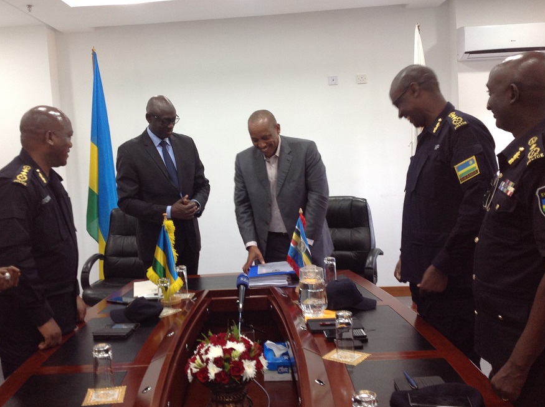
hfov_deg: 46.8
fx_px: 629
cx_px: 237
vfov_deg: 35.8
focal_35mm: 40
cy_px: 192
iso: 50
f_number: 2.4
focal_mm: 4.28
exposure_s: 1/20
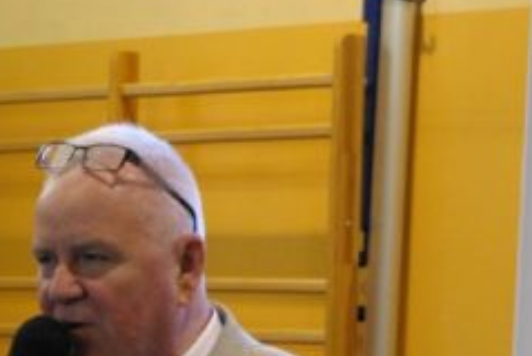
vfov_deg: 6.6
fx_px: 3066
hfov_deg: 9.9
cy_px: 413
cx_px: 20
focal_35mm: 207
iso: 1600
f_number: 8
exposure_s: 1/30
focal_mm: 55
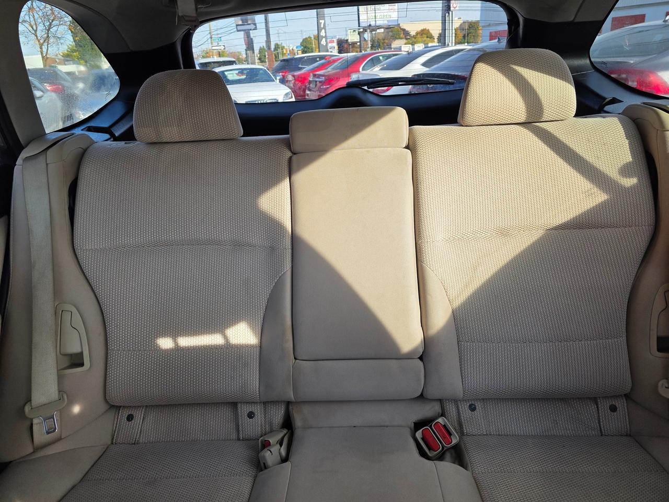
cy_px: 251
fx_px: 445
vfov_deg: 58.9
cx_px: 334
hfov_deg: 73.9
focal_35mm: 23
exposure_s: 1/180
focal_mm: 6.3
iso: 40
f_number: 1.7
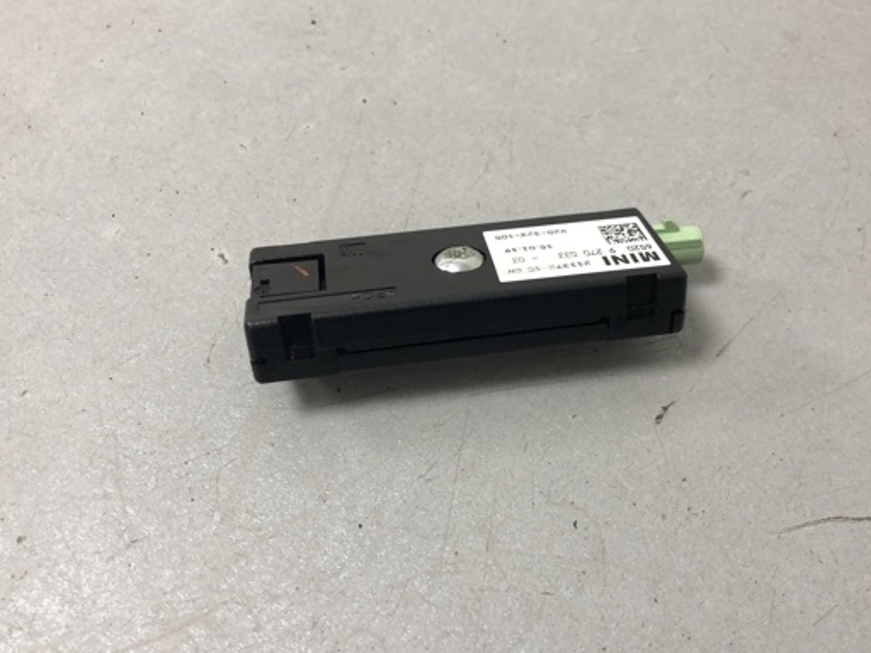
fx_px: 881
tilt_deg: -57.8
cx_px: 476
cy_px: 355
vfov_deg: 40.7
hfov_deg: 52.5
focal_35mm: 35
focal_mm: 4
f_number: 1.8
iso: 40
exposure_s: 1/33
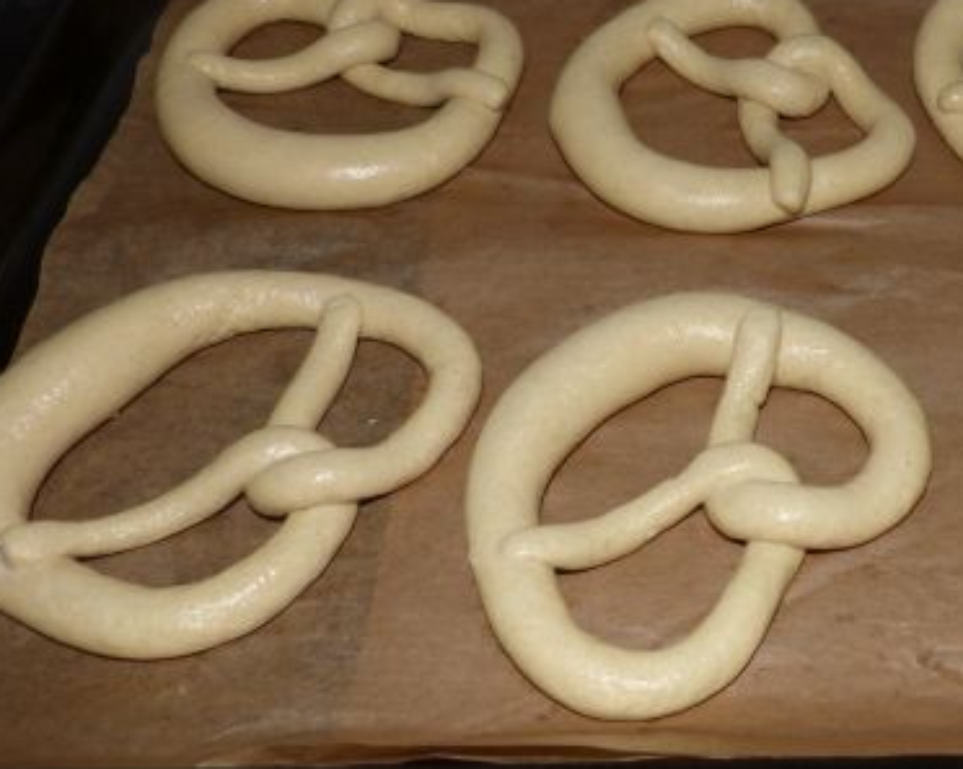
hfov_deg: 41.9
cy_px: 347
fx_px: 1196
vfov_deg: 35.6
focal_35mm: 42
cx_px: 771
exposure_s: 1/60
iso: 100
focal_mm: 4.5
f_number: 2.8
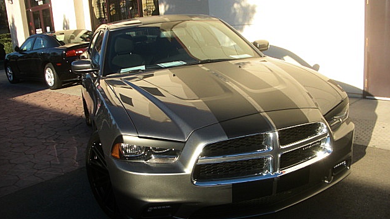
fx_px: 414
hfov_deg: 50.5
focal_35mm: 40
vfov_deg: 29.7
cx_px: 196
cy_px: 120
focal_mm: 6.3
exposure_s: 1/400
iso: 50
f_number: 2.8
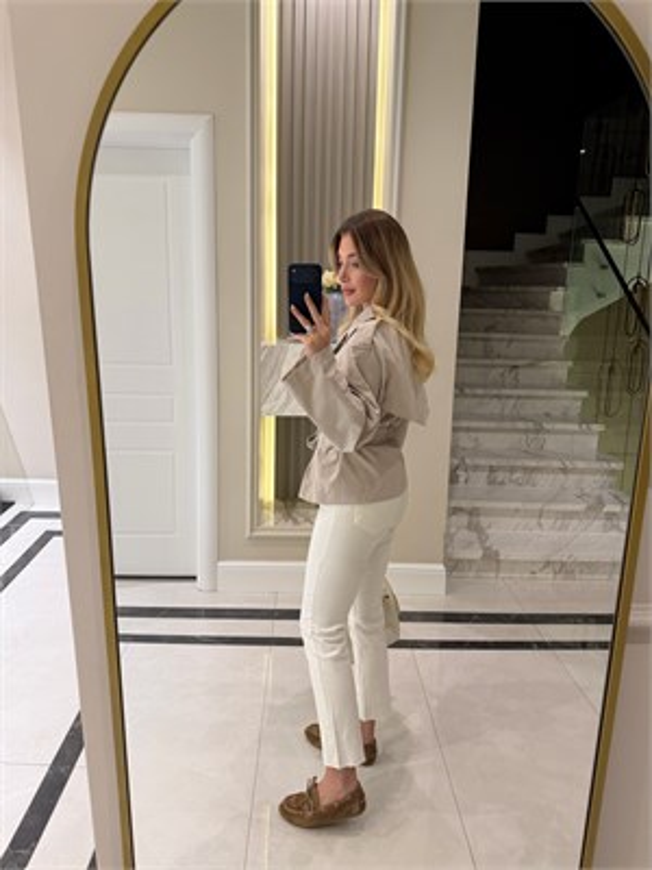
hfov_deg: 56.8
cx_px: 326
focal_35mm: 24
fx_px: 603
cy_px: 435
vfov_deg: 71.6
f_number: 1.78
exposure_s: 1/100
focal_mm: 6.76
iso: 200
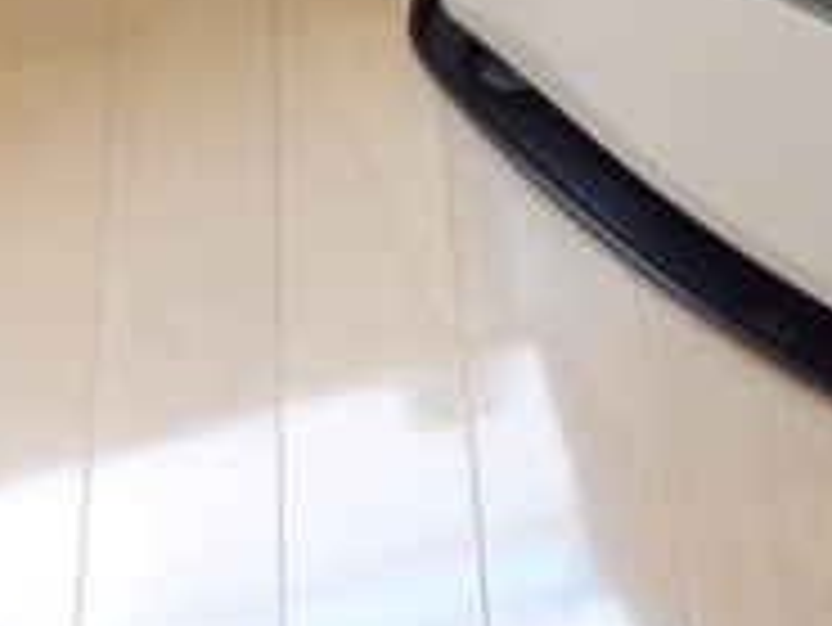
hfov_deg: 23.7
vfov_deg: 16.7
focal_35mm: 76
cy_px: -432
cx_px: 958
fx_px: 1828
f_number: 3.1
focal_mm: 4
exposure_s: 1/45
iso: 160
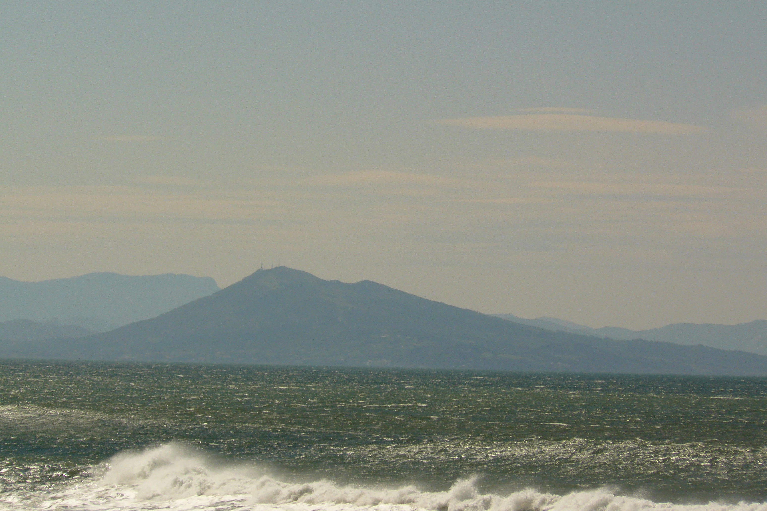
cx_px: 382
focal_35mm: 309
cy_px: 225
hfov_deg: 6.7
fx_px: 6582
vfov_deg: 4.4
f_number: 8
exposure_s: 1/640
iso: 100
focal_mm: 49.3
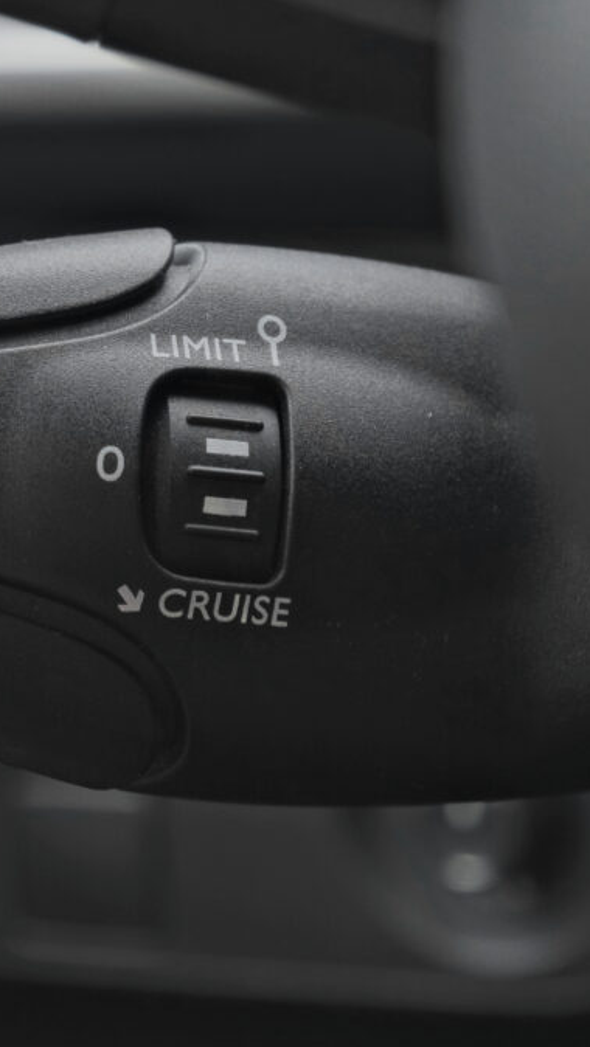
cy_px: 527
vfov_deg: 19.8
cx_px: 287
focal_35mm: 108
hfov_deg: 11.2
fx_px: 3002
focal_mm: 45
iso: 2000
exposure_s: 1/160
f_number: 5.6
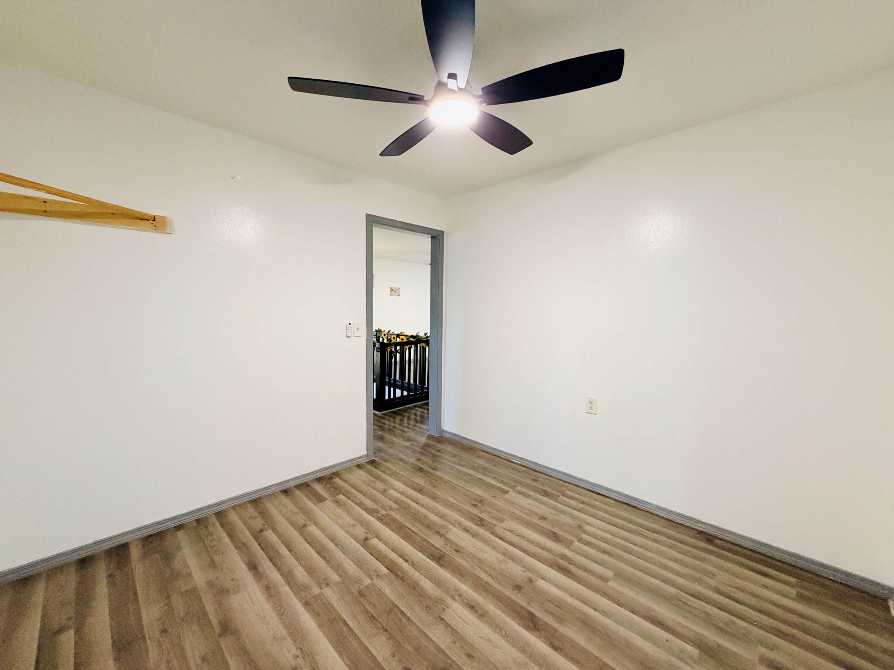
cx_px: 447
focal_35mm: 14
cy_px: 335
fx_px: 362
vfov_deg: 85.7
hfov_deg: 102.1
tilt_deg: -4.4
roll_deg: -1.1
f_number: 2.2
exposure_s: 1/60
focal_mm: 2.22
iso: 500
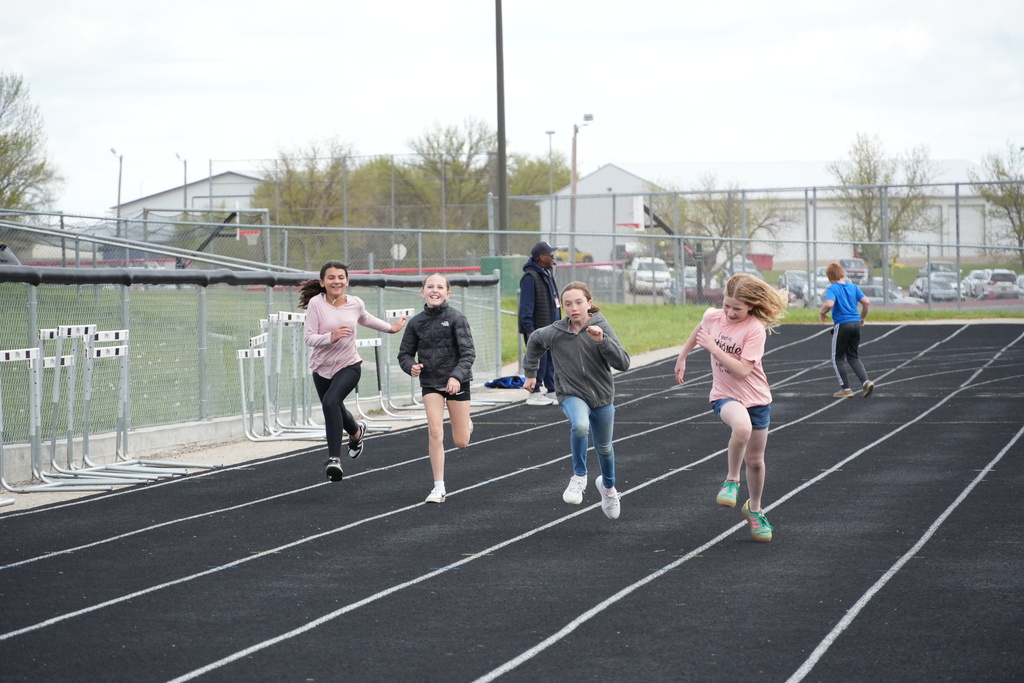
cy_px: 342
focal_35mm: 166
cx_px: 512
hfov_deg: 12.3
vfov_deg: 8.2
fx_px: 4736
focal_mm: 111
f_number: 5.6
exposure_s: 1/2000
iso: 1250
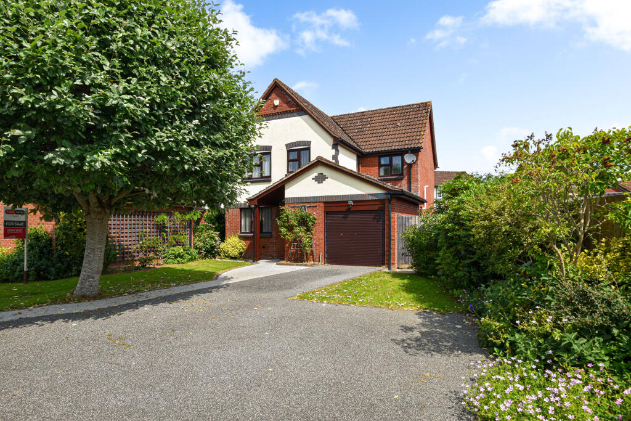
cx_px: 316
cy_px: 210
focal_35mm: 20
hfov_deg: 85.4
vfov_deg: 63.2
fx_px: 342
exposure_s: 1/250
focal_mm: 13
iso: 125
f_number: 8
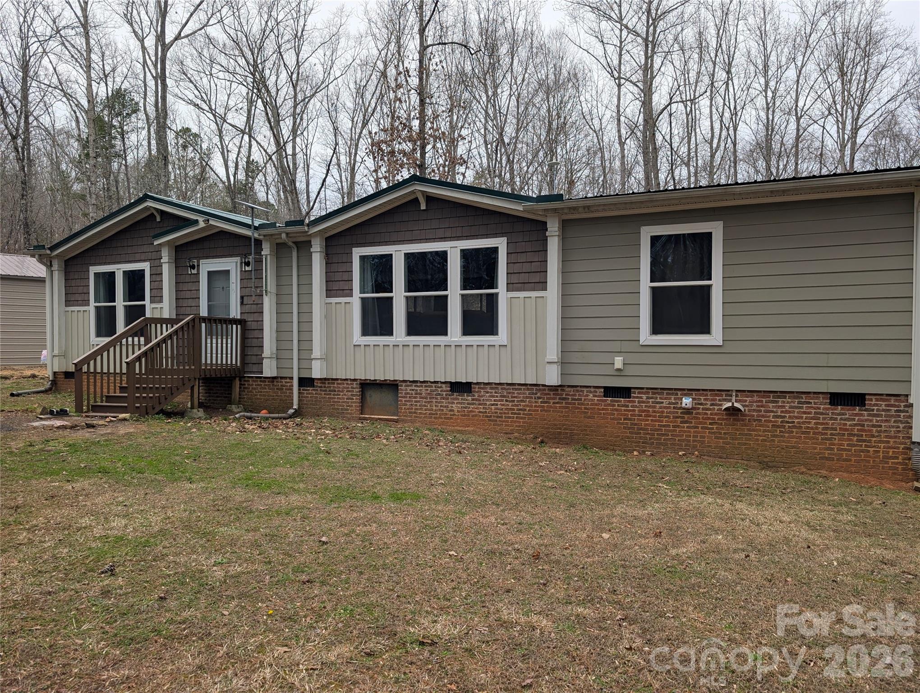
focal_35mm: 24
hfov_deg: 71.5
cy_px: 346
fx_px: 639
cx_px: 460
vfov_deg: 56.9
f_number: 1.68
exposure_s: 1/673
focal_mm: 6.9
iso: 20
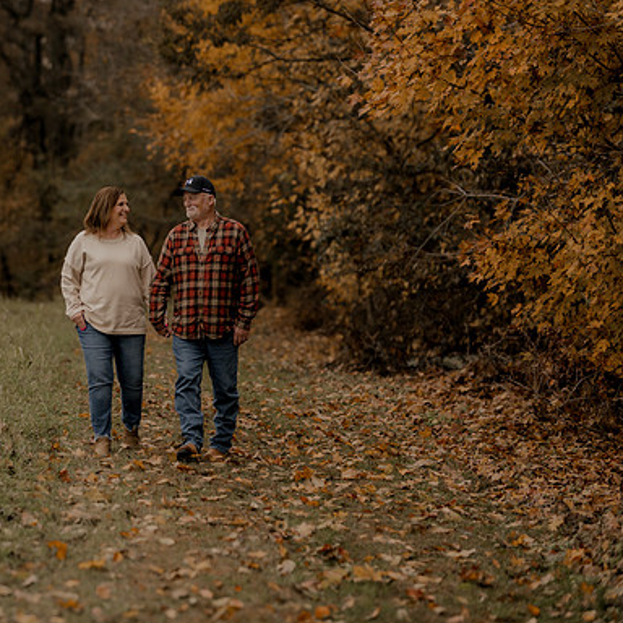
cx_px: 156
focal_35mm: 109
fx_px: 2219
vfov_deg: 16.0
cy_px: 312
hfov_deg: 15.9
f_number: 1.8
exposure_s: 1/2500
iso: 250
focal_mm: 85
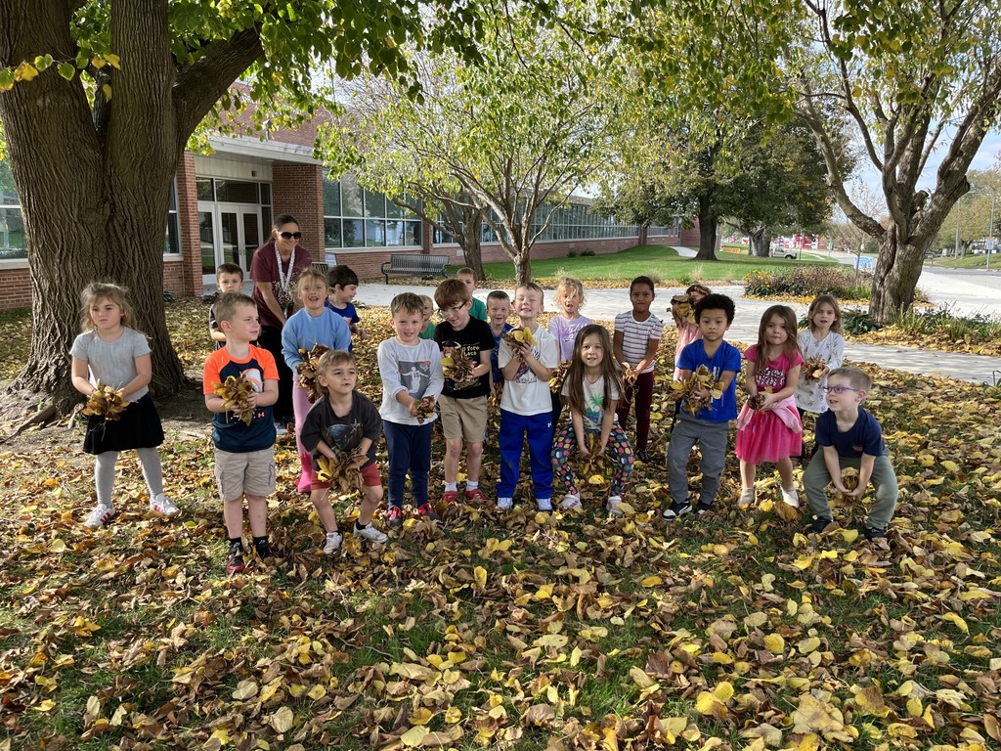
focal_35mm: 26
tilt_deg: -11.4
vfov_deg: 53.1
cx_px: 500
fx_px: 752
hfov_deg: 67.3
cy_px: 376
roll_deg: -0.7
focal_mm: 5.1
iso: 50
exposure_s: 1/710
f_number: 1.6
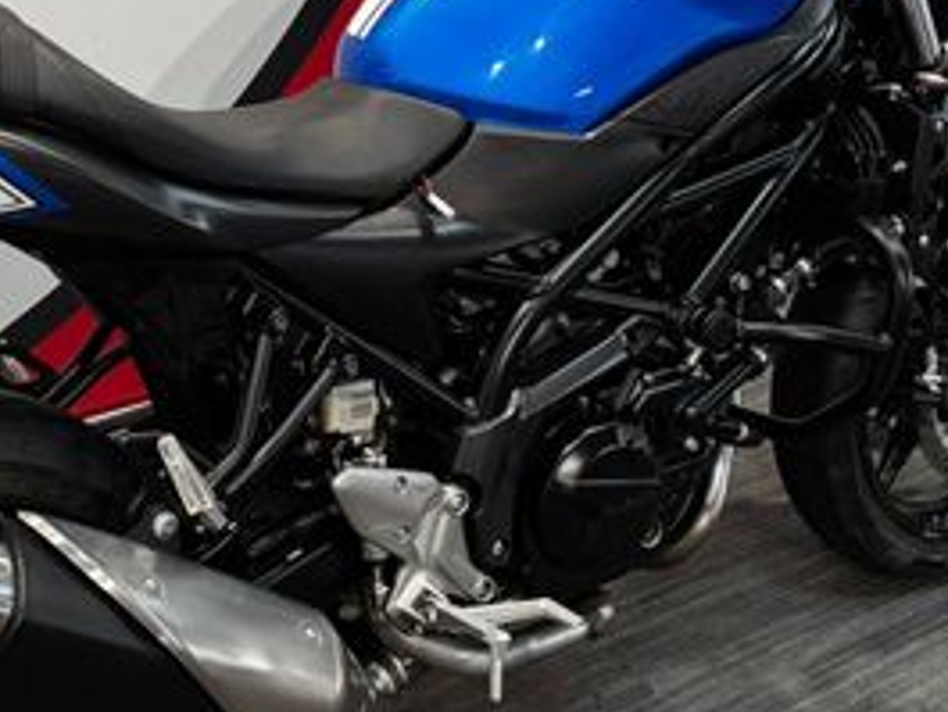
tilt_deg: -29.5
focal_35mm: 58
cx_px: 283
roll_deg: -3.1
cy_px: 293
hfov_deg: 32.8
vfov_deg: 25.2
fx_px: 1589
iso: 400
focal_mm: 6.76
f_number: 1.78
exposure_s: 1/50
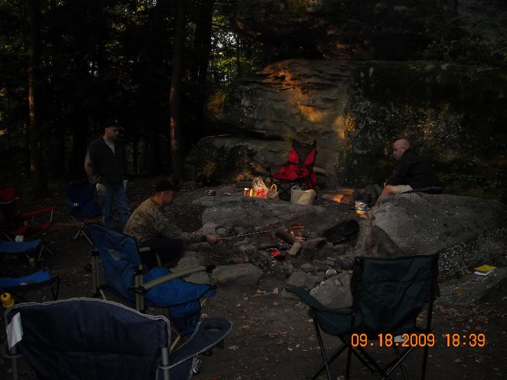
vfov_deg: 40.7
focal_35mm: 35
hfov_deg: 52.6
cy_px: 190
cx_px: 254
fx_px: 513
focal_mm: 5.7
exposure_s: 1/60
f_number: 2.8
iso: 100
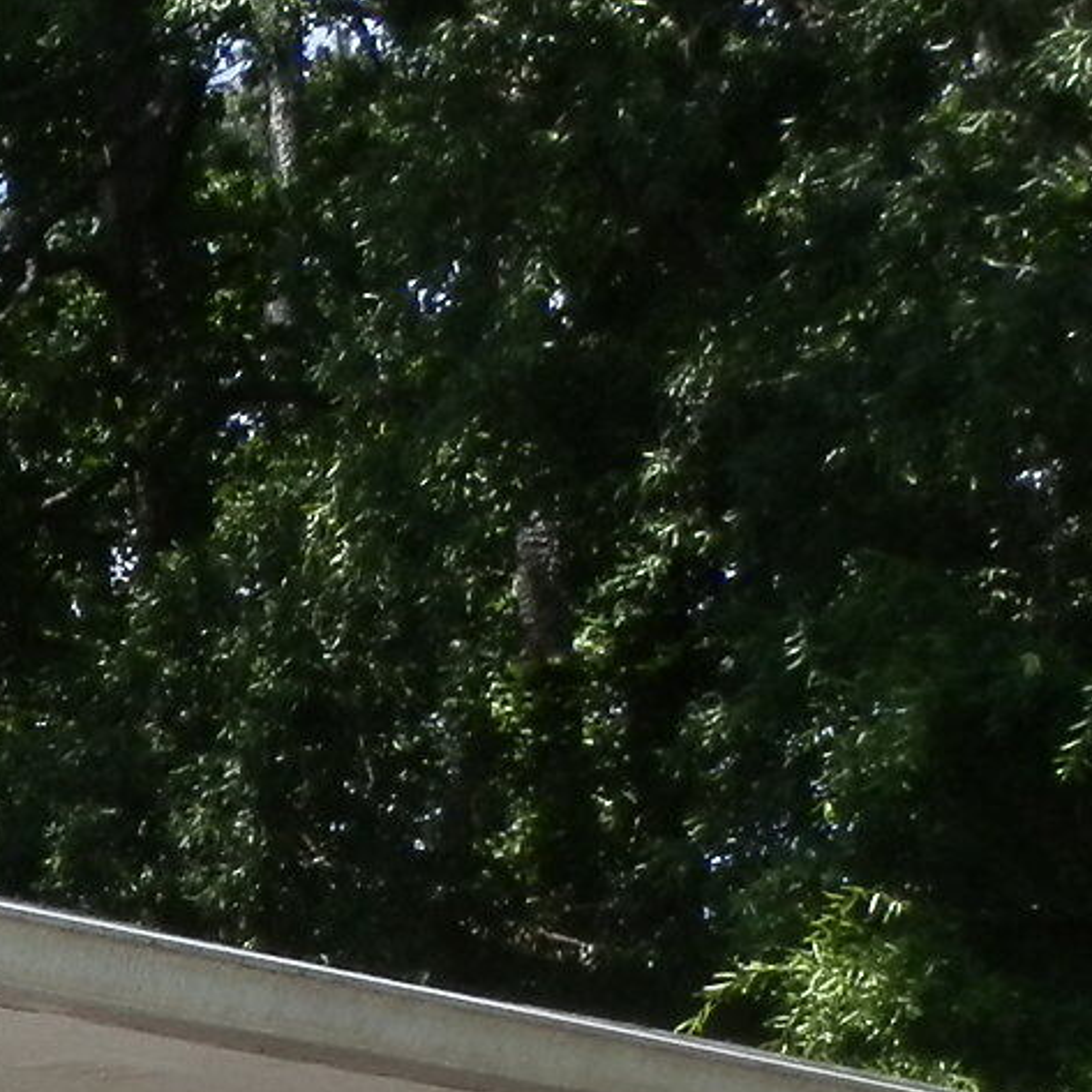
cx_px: -1235
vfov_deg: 12.6
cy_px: 1452
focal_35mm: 134
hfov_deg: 11.5
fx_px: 4783
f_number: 3.1
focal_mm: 5
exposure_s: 1/500
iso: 64
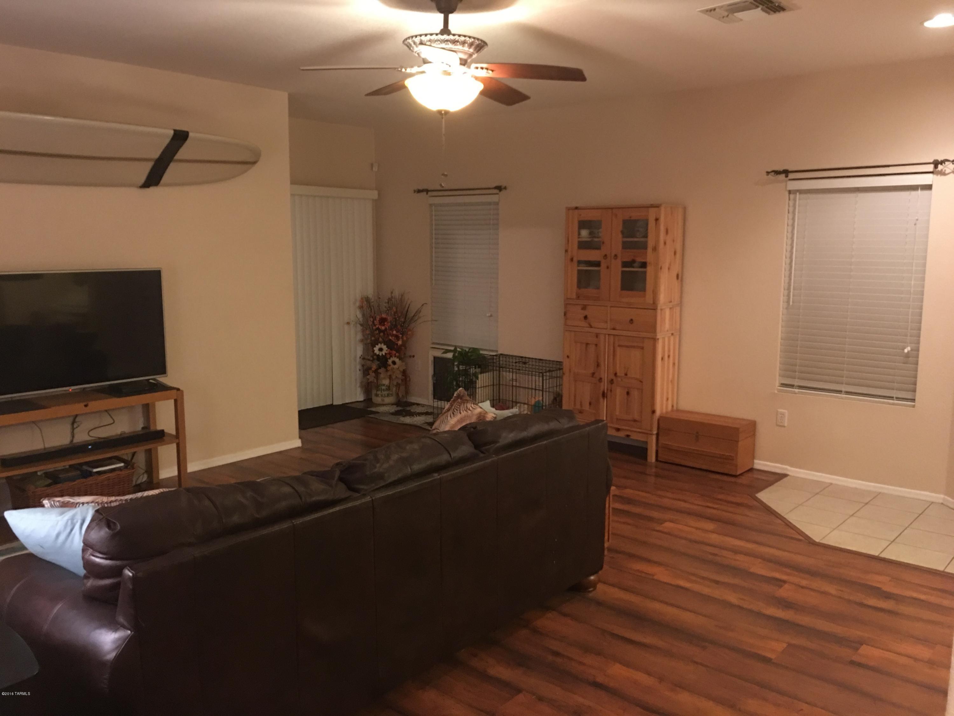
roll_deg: -0.4
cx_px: 477
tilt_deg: -7.2
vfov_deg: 48.2
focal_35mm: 29
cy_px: 358
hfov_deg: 61.7
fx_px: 799
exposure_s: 1/4
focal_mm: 4.15
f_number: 2.2
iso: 80
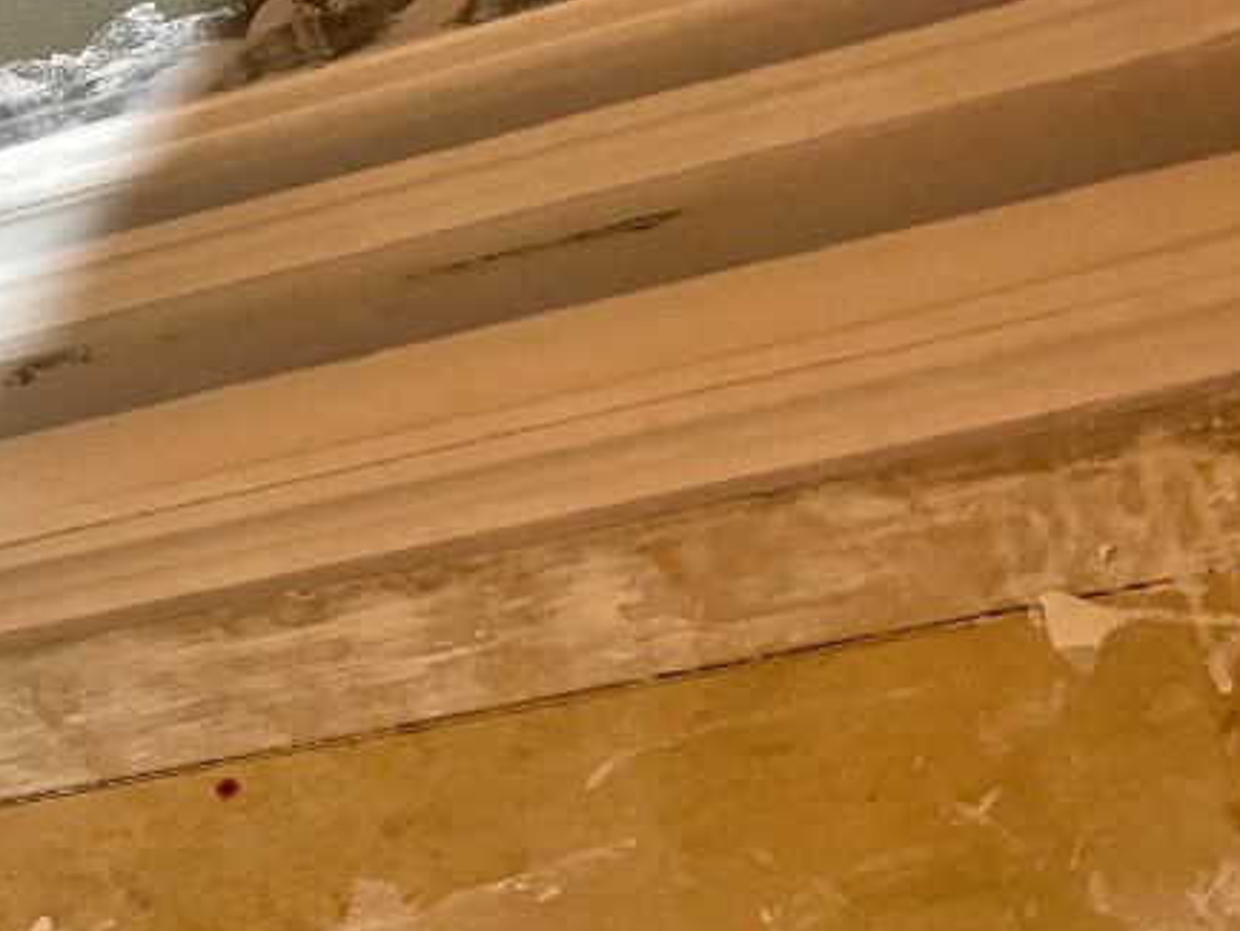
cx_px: -212
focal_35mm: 72
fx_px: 2580
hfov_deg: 24.7
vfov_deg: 20.2
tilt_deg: +48.9
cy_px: 143
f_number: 1.6
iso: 400
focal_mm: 4.2
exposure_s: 1/50
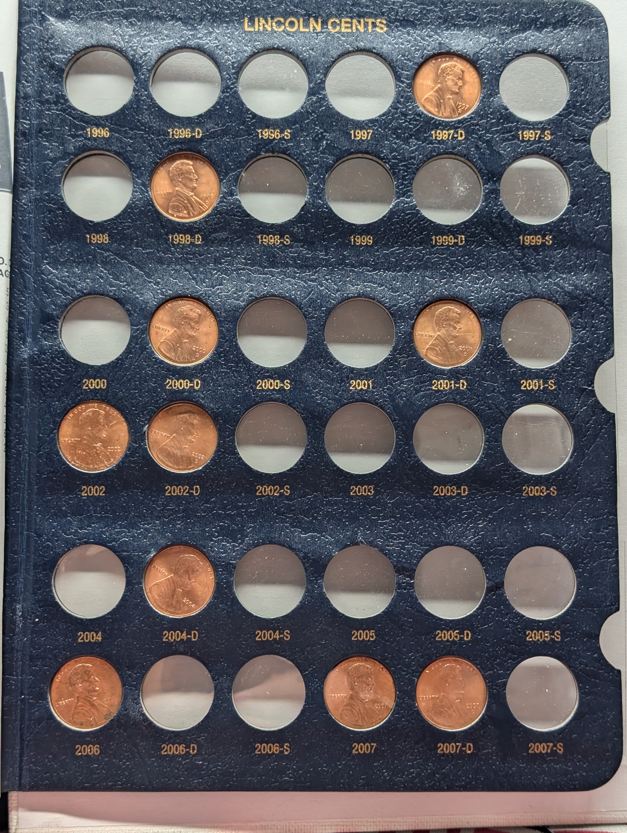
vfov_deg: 38.9
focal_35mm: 49
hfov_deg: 29.7
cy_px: 416
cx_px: 314
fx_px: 1180
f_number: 1.68
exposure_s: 1/108
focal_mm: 6.9
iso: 118
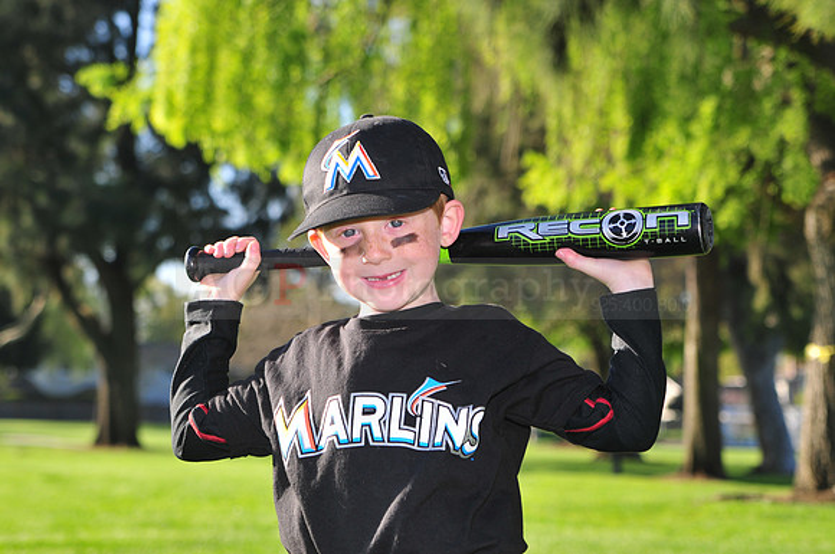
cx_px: 418
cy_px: 277
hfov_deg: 20.6
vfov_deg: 13.8
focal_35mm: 99
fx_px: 2293
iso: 200
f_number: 4.5
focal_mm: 66
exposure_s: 1/500
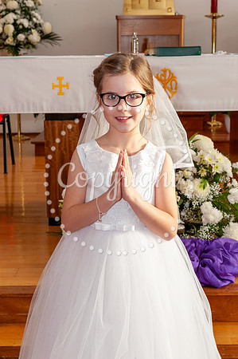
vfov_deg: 28.9
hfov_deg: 19.4
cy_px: 180
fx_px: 696
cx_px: 119
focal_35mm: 70
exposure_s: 1/250
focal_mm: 70
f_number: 10
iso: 1250
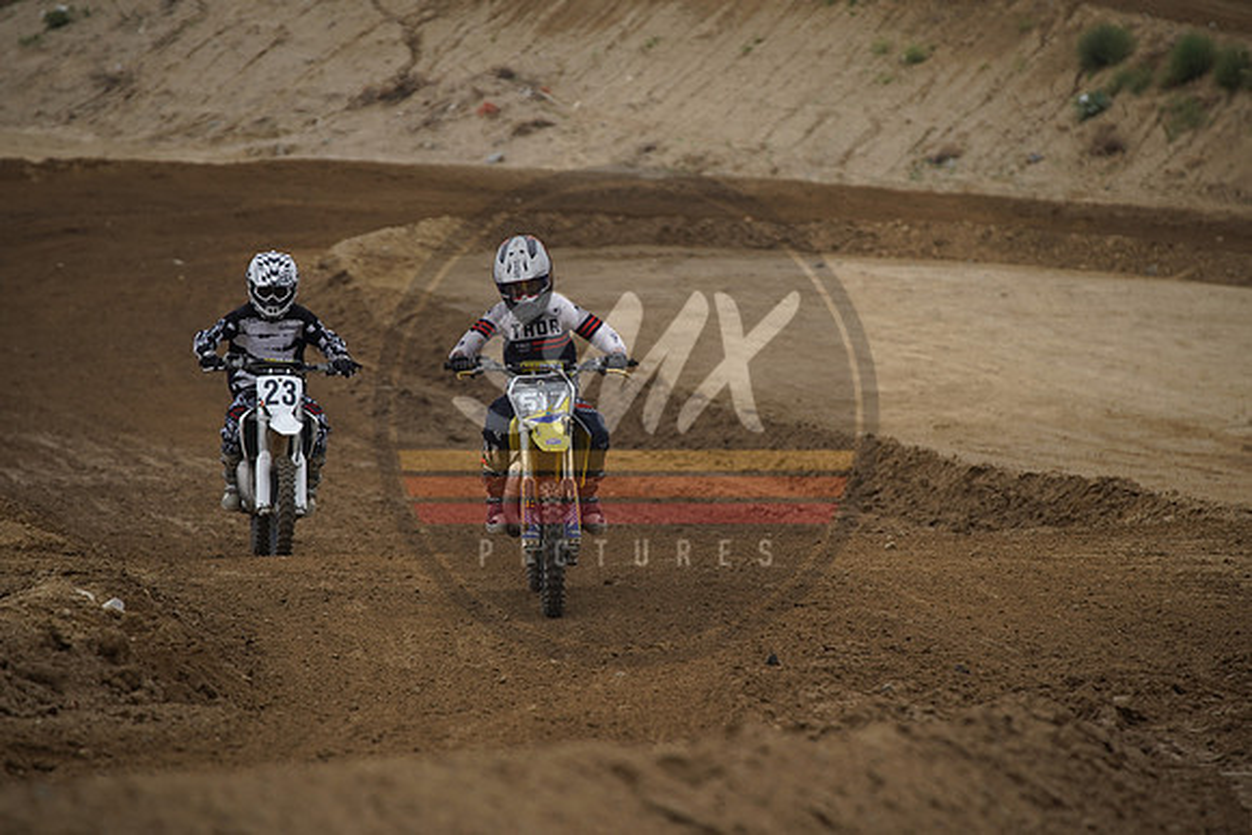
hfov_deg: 10.3
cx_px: 626
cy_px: 418
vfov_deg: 6.9
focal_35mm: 200
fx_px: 6957
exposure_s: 1/1000
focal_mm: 200
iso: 320
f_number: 4
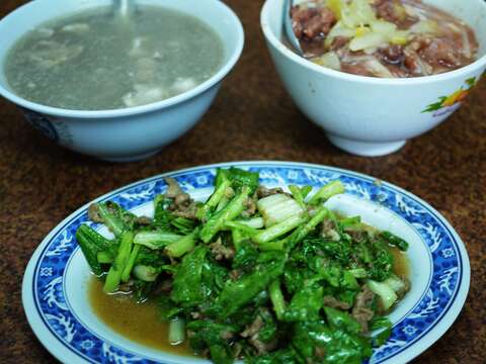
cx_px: 243
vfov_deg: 36.0
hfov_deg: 46.8
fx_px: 562
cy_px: 182
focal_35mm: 40
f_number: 1.7
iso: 125
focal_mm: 20
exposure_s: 1/30
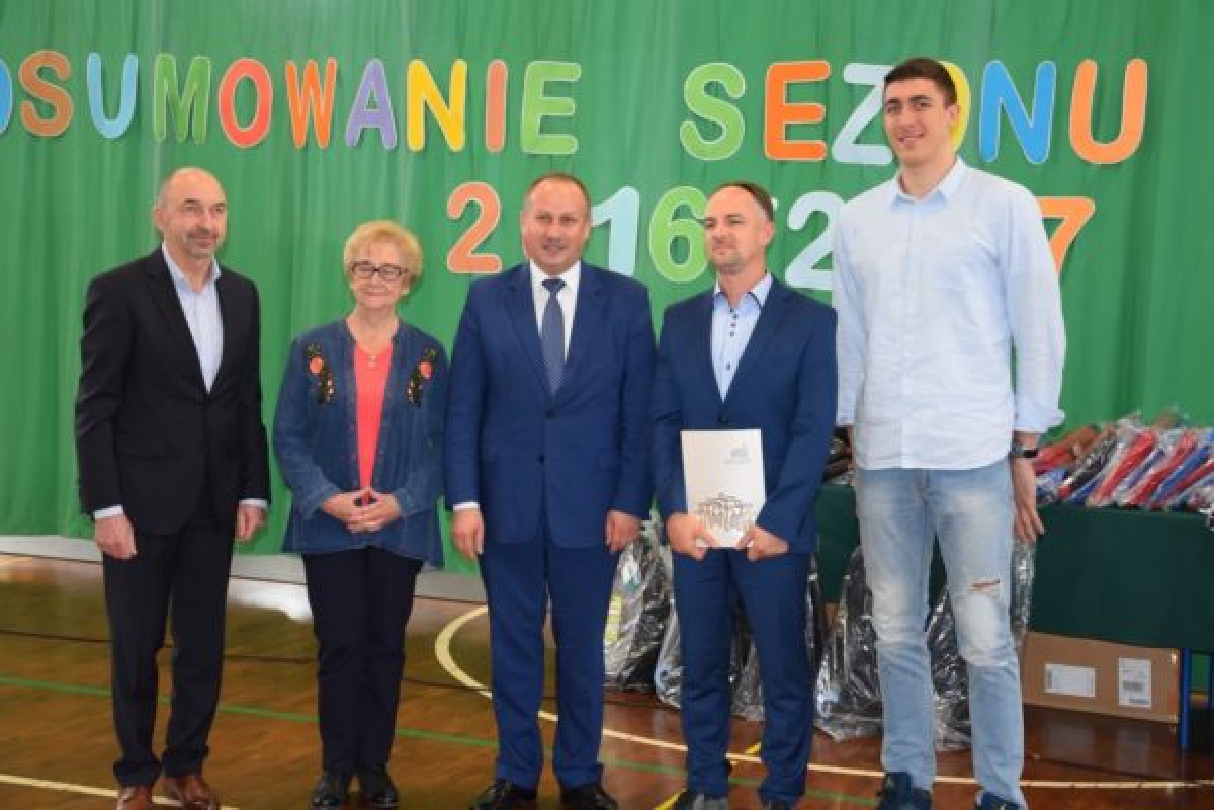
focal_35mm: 63
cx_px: 607
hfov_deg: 31.9
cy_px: 405
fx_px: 2124
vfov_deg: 21.6
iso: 800
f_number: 4.8
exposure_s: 1/100
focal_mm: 42
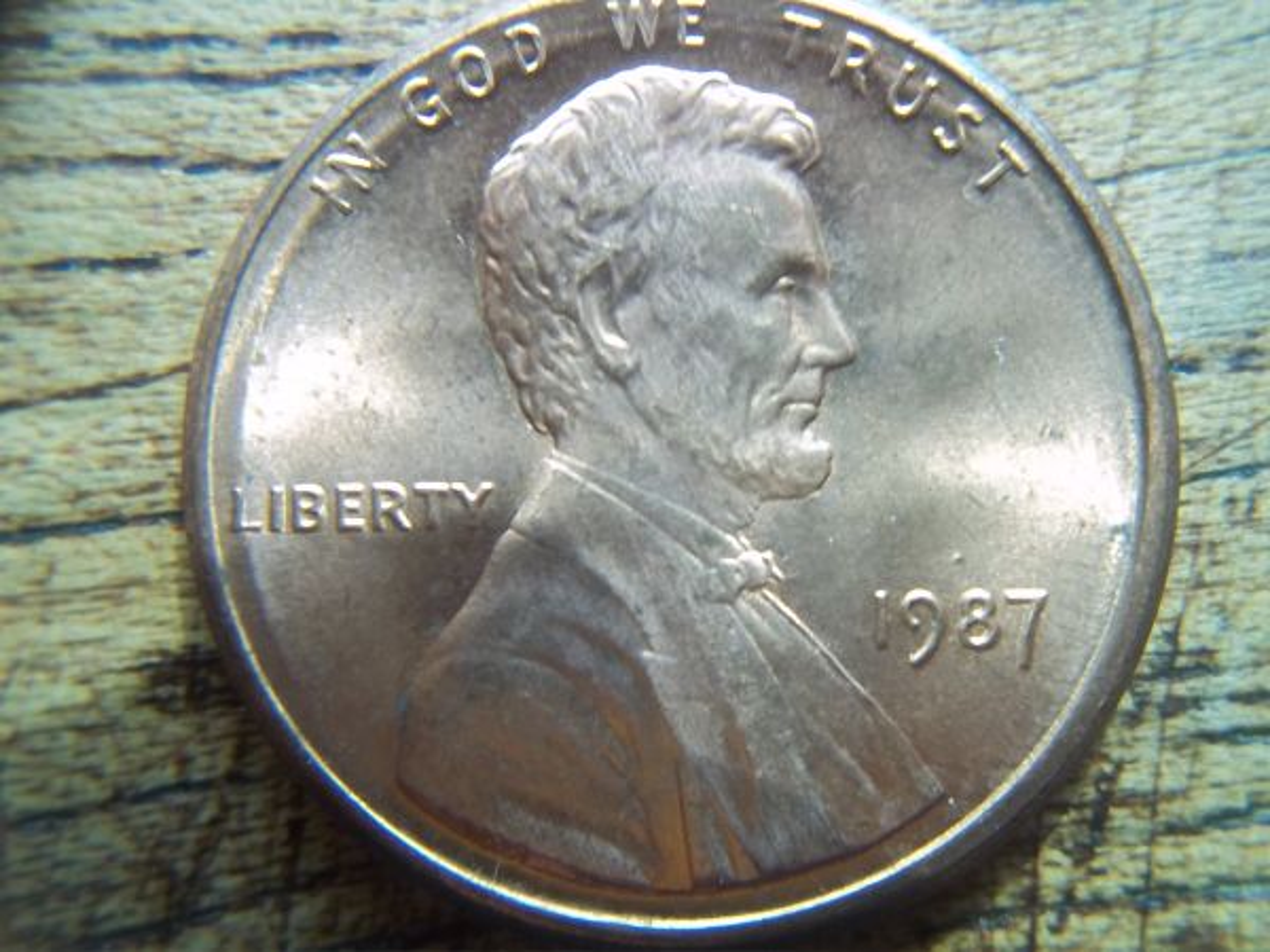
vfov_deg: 39.7
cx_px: 635
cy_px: 476
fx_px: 1321
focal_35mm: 36
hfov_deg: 51.4
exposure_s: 1/80
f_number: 3.1
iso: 80
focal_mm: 6.5
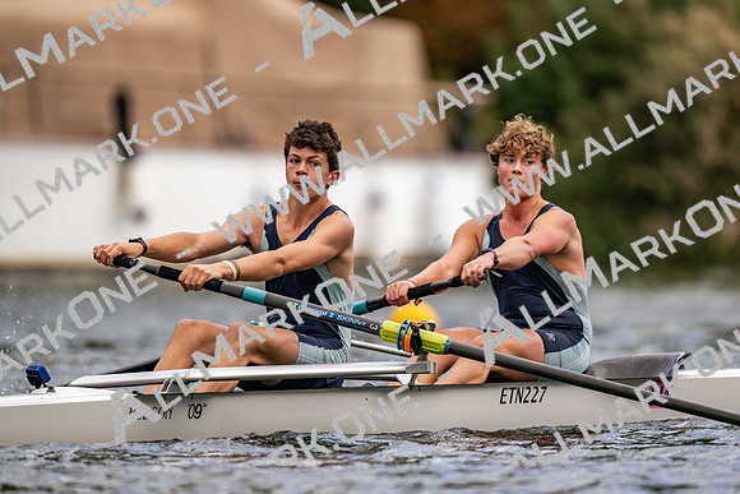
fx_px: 12342
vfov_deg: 2.3
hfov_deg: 3.4
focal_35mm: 600
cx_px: 370
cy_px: 247
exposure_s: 1/2500
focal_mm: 600
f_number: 4
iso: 360
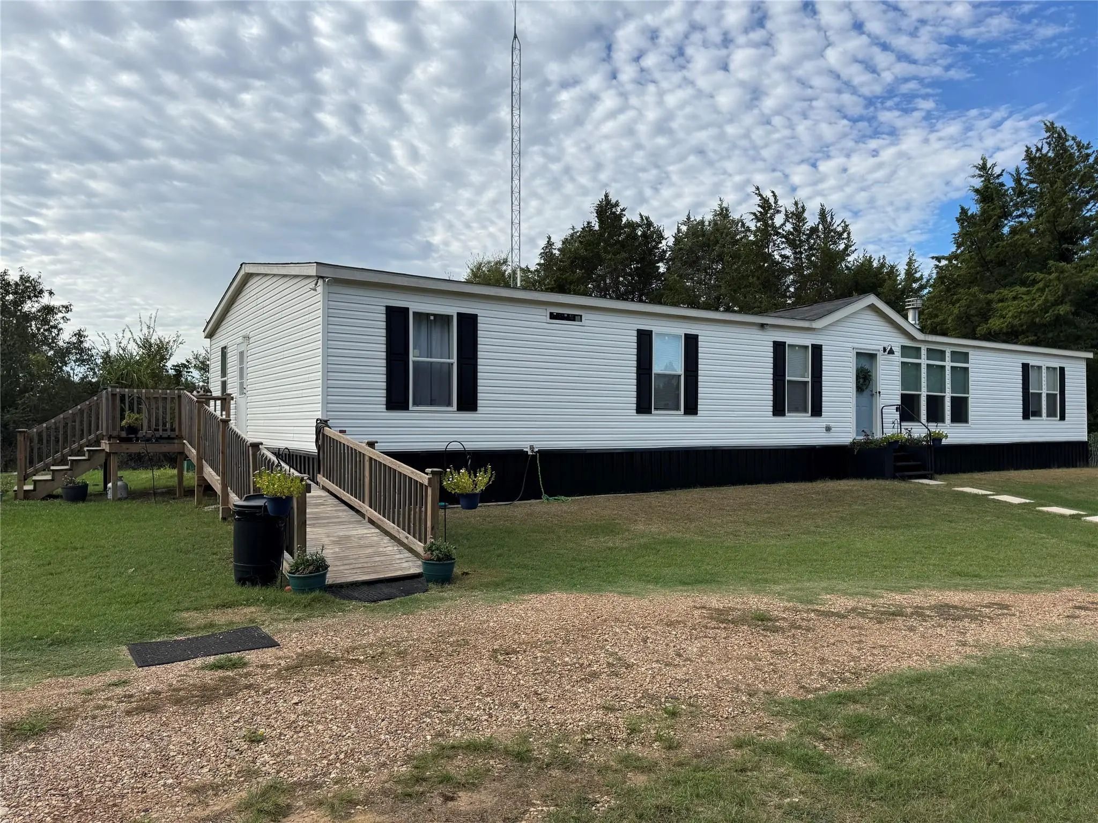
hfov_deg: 71.6
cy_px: 412
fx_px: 761
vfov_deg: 56.8
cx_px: 549
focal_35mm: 24
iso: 80
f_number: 1.78
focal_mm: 6.76
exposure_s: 1/2604
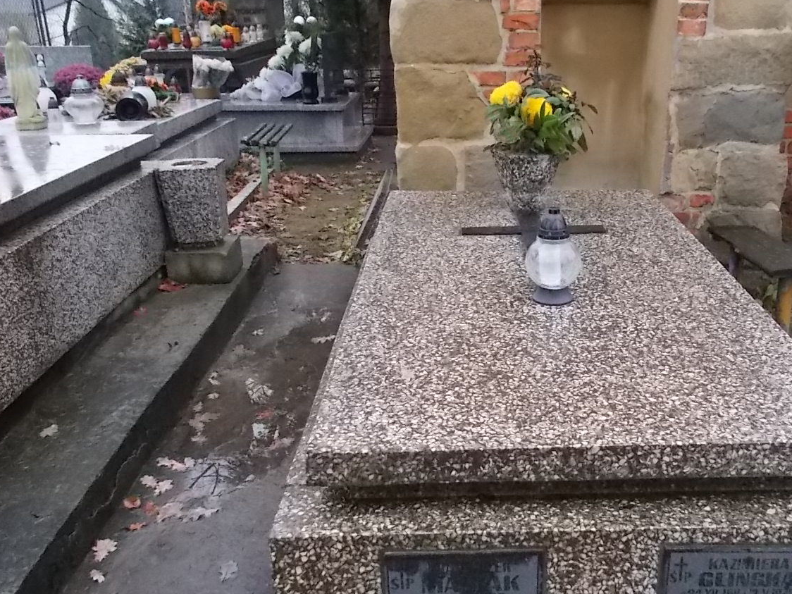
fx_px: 847
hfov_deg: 49.6
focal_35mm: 37
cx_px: 499
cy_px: 311
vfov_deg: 38.7
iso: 400
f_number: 3.2
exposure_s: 1/500
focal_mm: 4.6
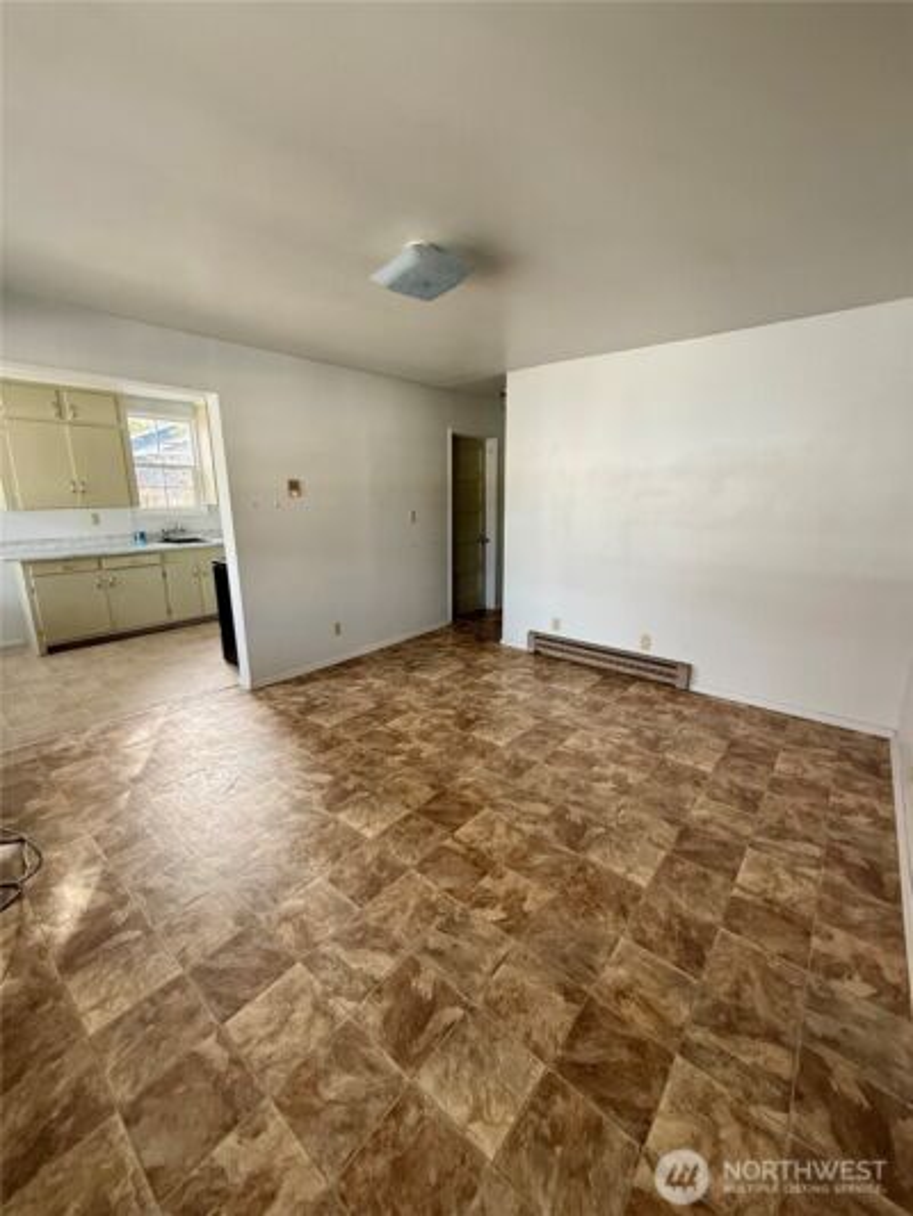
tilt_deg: -15.4
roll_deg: -0.2
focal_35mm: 14
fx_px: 492
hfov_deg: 85.7
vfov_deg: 102.1
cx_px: 456
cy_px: 608
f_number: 2.2
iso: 250
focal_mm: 2.22
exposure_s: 1/99
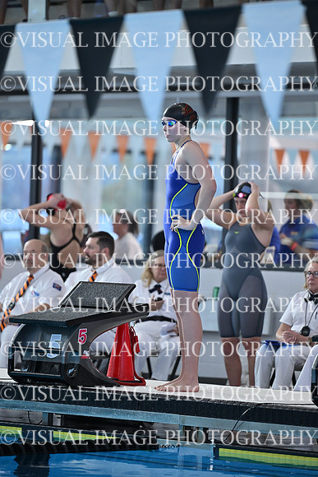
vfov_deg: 10.3
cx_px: 159
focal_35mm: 200
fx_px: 2648
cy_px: 238
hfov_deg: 6.9
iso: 800
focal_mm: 200
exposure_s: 1/800
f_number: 2.8
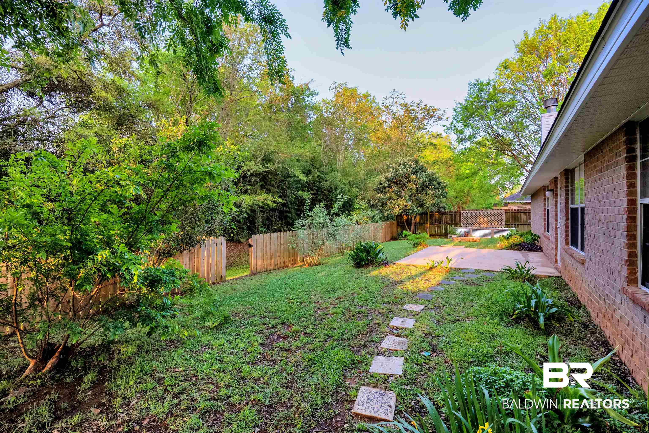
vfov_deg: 73.8
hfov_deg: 96.7
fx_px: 289
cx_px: 324
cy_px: 216
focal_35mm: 16
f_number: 8
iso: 1000
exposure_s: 1/160
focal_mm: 16
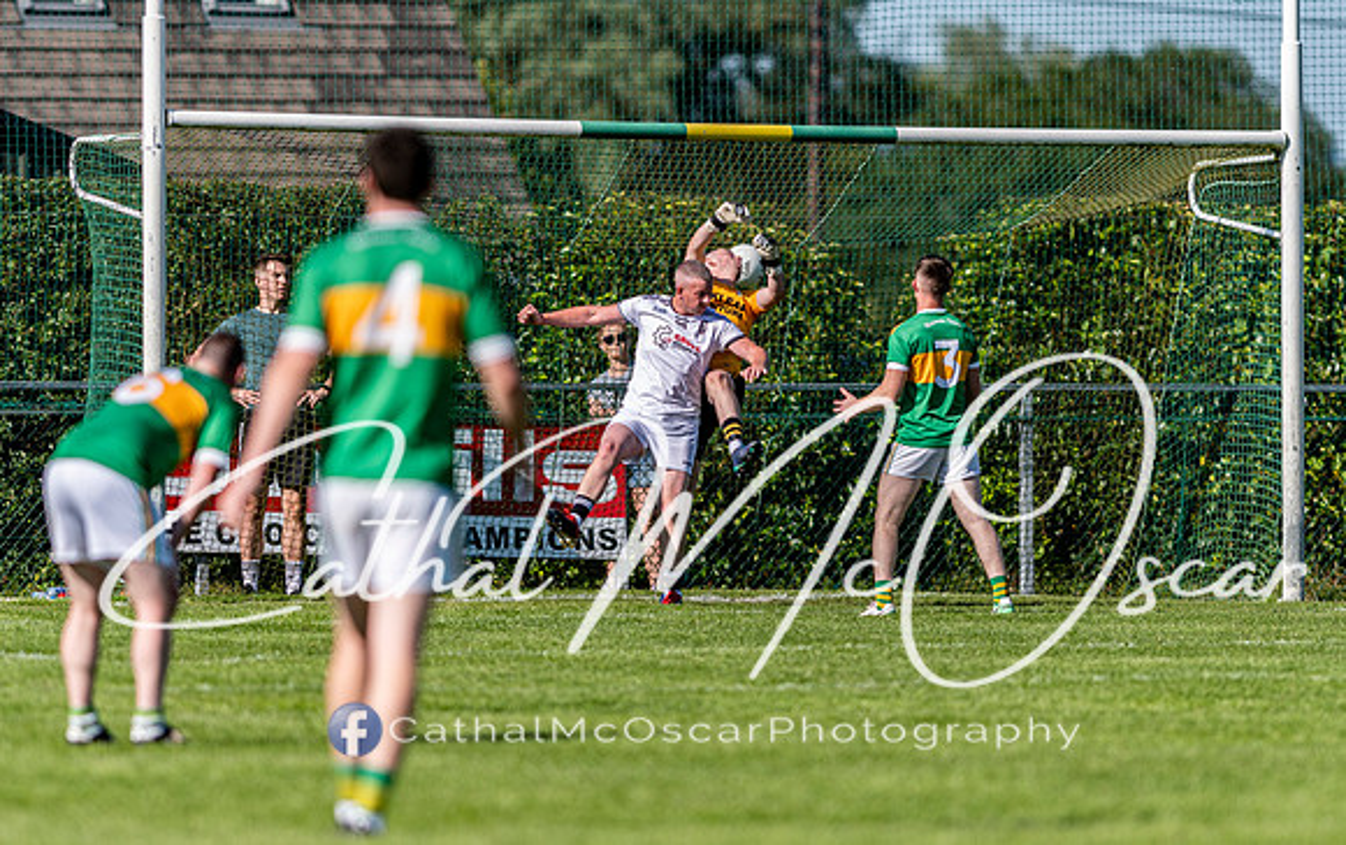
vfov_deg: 2.8
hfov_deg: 4.5
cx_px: 676
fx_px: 17224
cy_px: 420
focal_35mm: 469
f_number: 2.8
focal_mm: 300
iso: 110
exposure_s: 1/2500
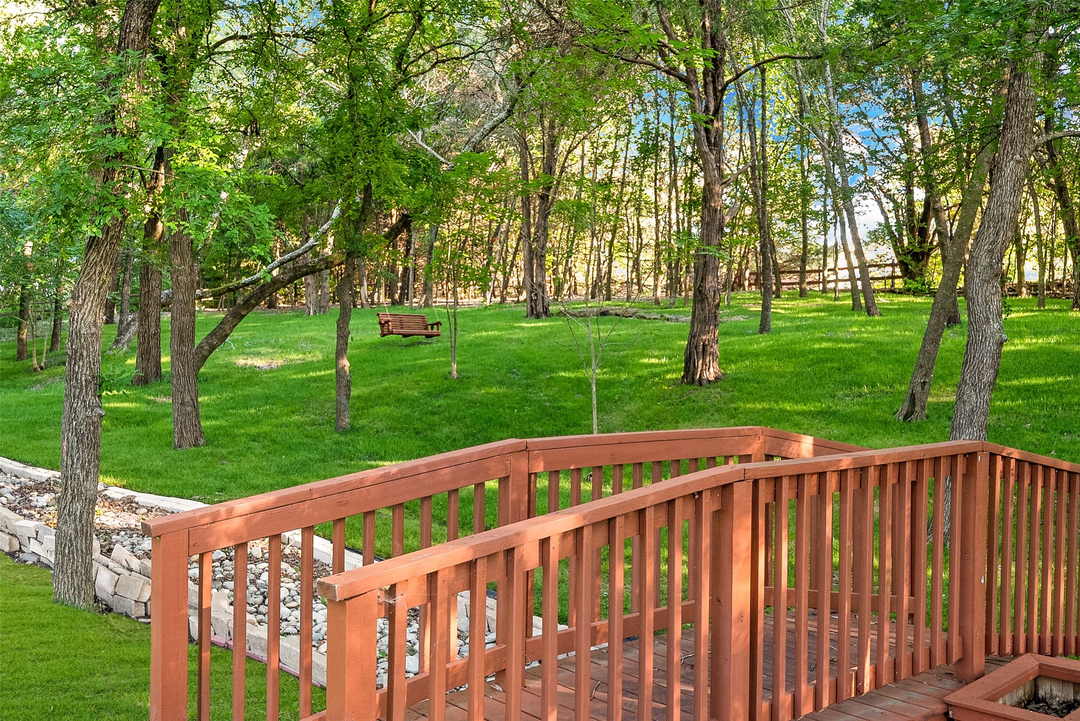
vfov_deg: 36.9
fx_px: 1080
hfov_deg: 53.1
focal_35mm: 36
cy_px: 360
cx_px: 540
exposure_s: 1/15
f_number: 8
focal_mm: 24
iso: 800
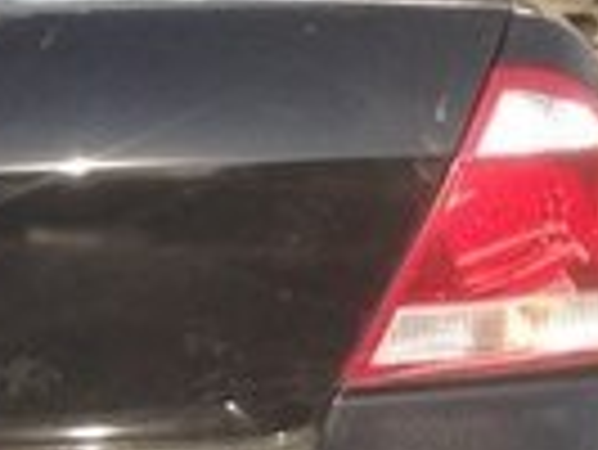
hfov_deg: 11.8
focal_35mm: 164
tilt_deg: -15.6
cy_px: 659
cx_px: -94
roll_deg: -0.2
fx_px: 2836
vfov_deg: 8.9
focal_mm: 4.12
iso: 50
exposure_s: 1/821
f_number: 2.4
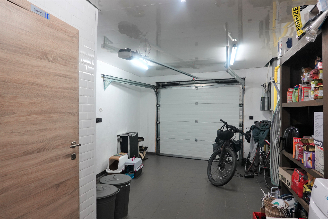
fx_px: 219
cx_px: 164
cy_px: 110
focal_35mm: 24
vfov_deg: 53.1
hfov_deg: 73.7
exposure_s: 1/30
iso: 160
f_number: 2.8
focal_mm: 9
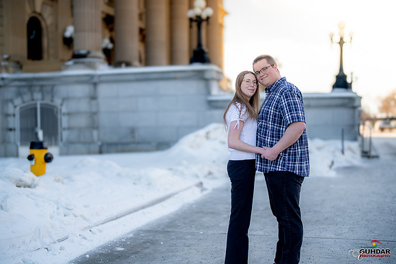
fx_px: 550
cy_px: 132
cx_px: 198
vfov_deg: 27.0
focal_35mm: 50
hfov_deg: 39.6
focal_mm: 50
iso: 160
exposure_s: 1/3200
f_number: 1.3
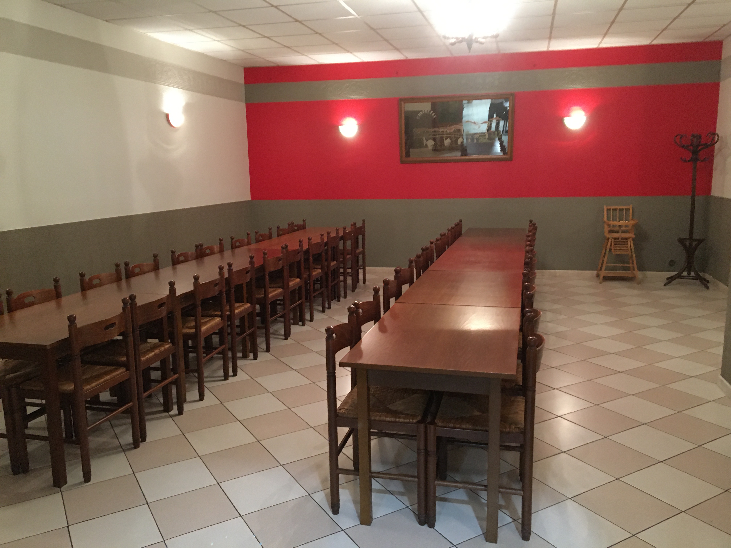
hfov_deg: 61.7
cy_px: 274
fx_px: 612
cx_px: 366
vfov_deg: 48.2
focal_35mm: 29
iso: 400
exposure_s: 1/17
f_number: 2.2
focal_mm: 4.15
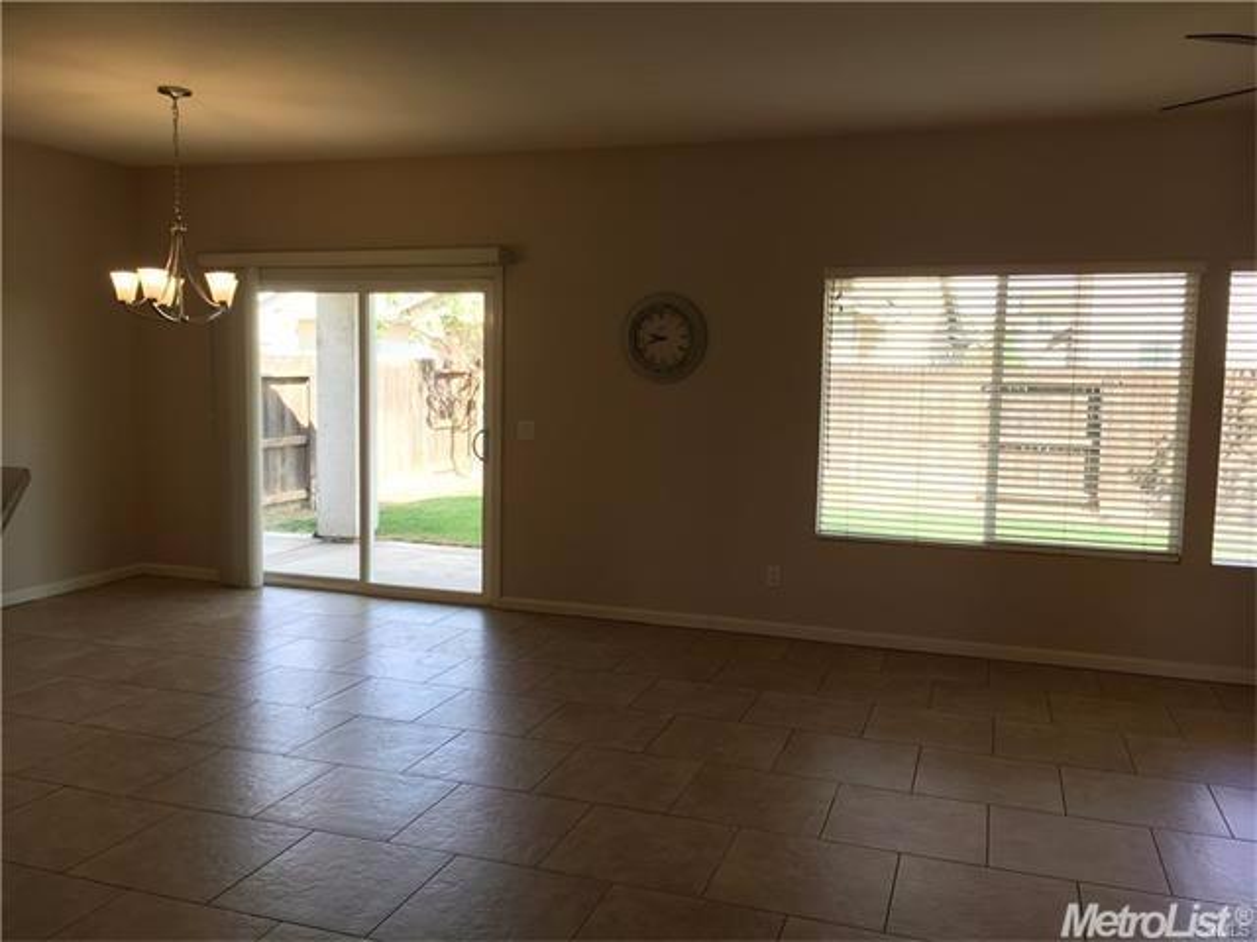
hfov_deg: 61.7
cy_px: 471
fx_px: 1053
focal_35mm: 29
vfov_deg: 48.2
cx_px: 628
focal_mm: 4.15
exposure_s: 1/60
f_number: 2.2
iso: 25
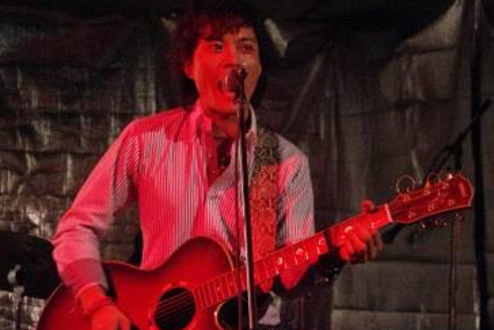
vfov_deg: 9.5
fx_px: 1977
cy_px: 173
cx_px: 256
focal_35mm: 144
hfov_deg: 14.2
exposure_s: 1/40
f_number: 5.6
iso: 12800
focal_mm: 78
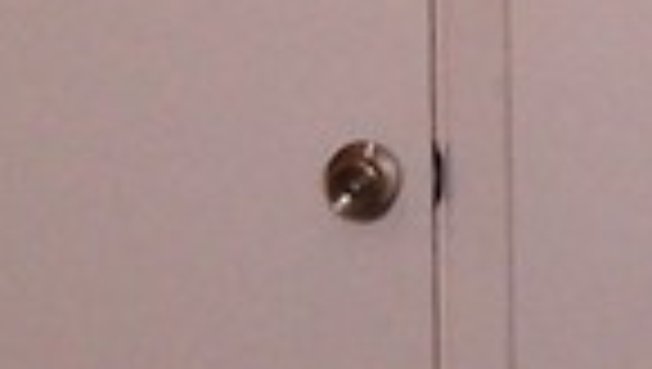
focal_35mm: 292
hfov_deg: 7.2
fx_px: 5055
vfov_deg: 4.2
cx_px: 1034
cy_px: 122
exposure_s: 1/60
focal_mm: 6.3
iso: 140
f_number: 2.8
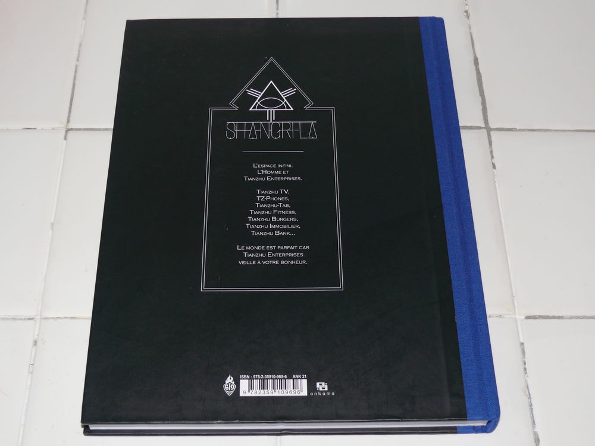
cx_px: 298
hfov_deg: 34.9
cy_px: 223
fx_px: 945
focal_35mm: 55
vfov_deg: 26.6
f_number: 3.2
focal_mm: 10.2
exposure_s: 1/30
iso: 100
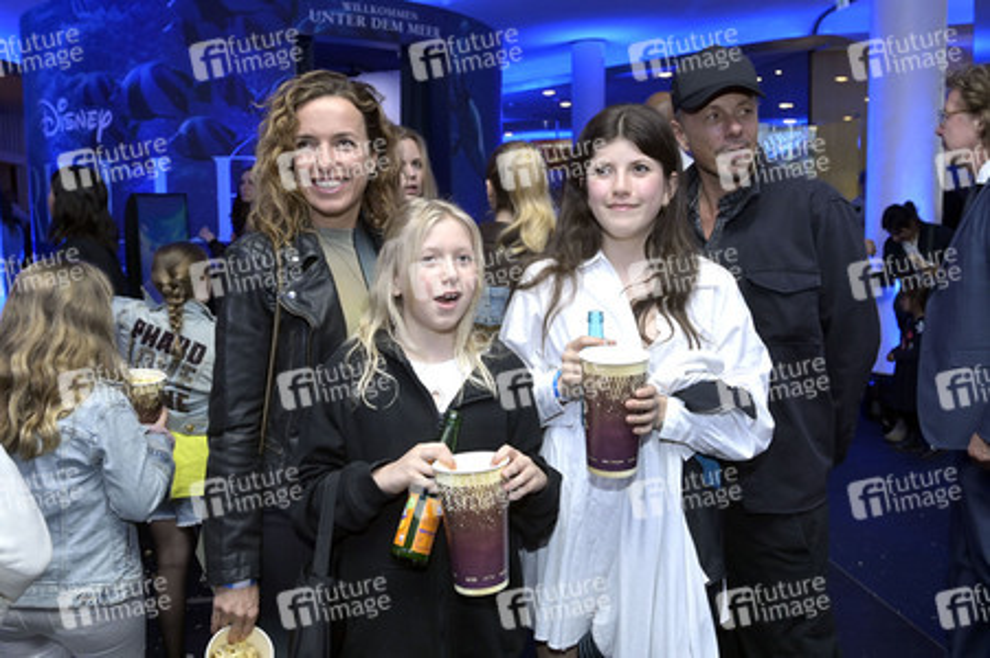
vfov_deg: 46.3
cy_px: 329
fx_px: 769
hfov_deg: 65.5
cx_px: 495
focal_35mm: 28
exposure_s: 1/200
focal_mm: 28
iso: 1600
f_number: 4.5
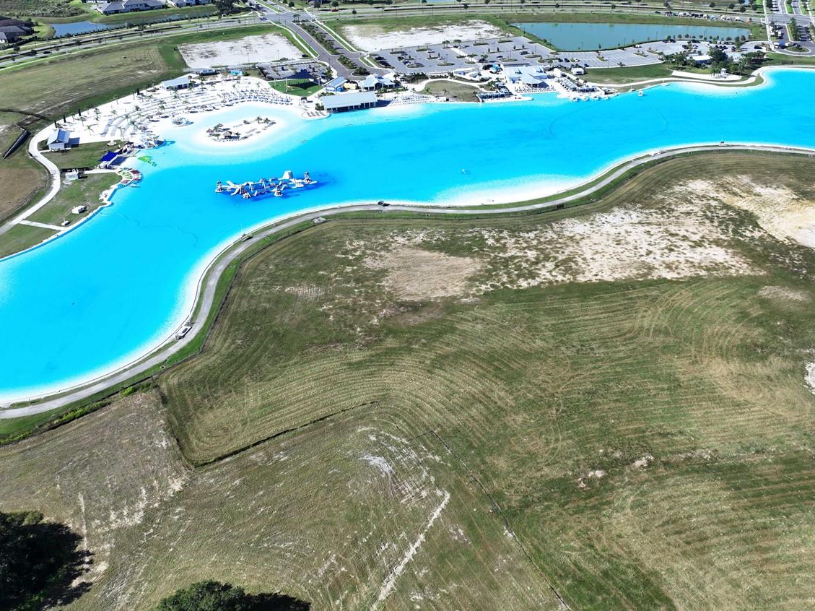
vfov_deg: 41.3
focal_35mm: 34
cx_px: 430
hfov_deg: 53.9
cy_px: 211
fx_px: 800
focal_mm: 12.29
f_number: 2.8
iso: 100
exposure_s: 1/400
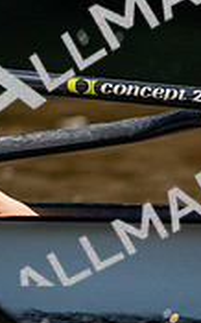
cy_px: -30
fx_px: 11888
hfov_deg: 1.0
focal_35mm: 1353
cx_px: -186
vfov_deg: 1.6
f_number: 4.5
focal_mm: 400
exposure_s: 1/3200
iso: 900
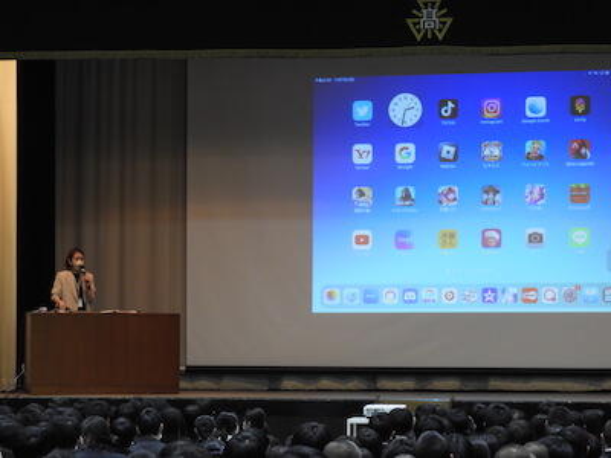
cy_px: 229
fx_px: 3001
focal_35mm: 170
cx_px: 306
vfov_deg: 8.7
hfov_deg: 11.6
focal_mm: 30.5
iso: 400
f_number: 5.2
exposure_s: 1/20
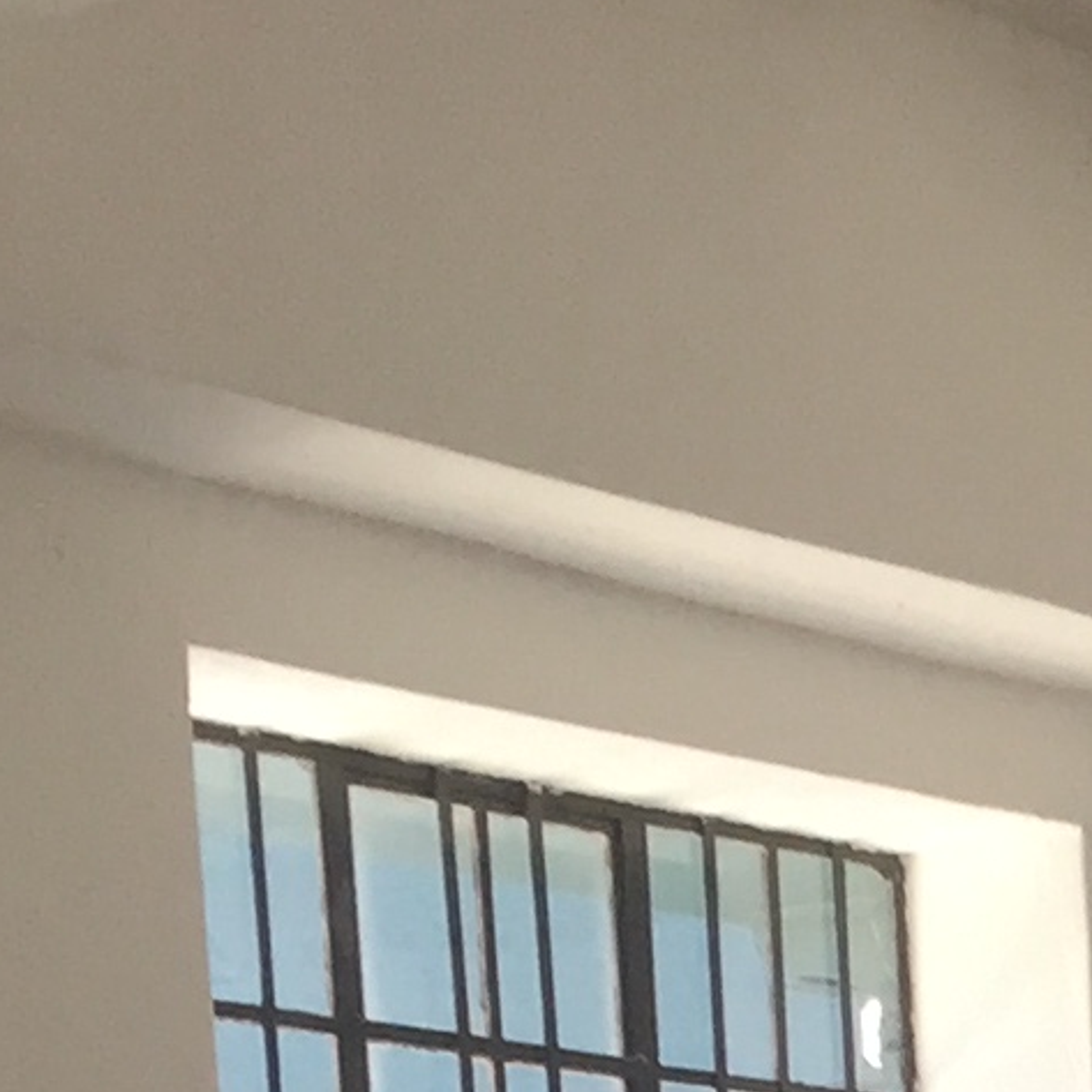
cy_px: 2798
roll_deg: +0.7
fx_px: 6317
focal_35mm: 177
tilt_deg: -7.3
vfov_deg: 8.8
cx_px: 2057
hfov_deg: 9.4
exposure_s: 1/100
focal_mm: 4.15
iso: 50
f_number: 2.2
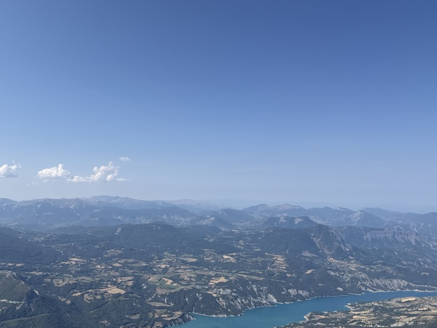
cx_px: 162
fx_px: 417
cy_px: 206
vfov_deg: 42.6
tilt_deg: -1.7
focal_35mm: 33
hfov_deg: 54.7
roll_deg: -1.0
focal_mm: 6.76
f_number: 1.78
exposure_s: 1/6711
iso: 80
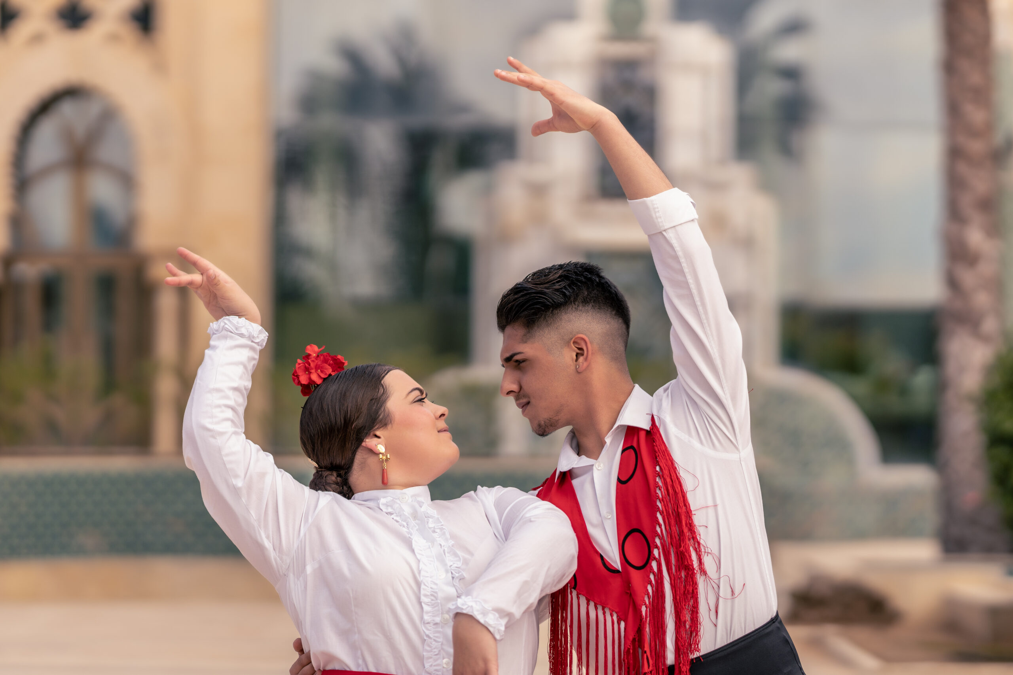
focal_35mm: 128
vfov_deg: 10.8
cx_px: 506
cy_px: 338
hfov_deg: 16.1
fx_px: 3588
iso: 100
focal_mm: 85
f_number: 1.4
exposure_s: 1/4000
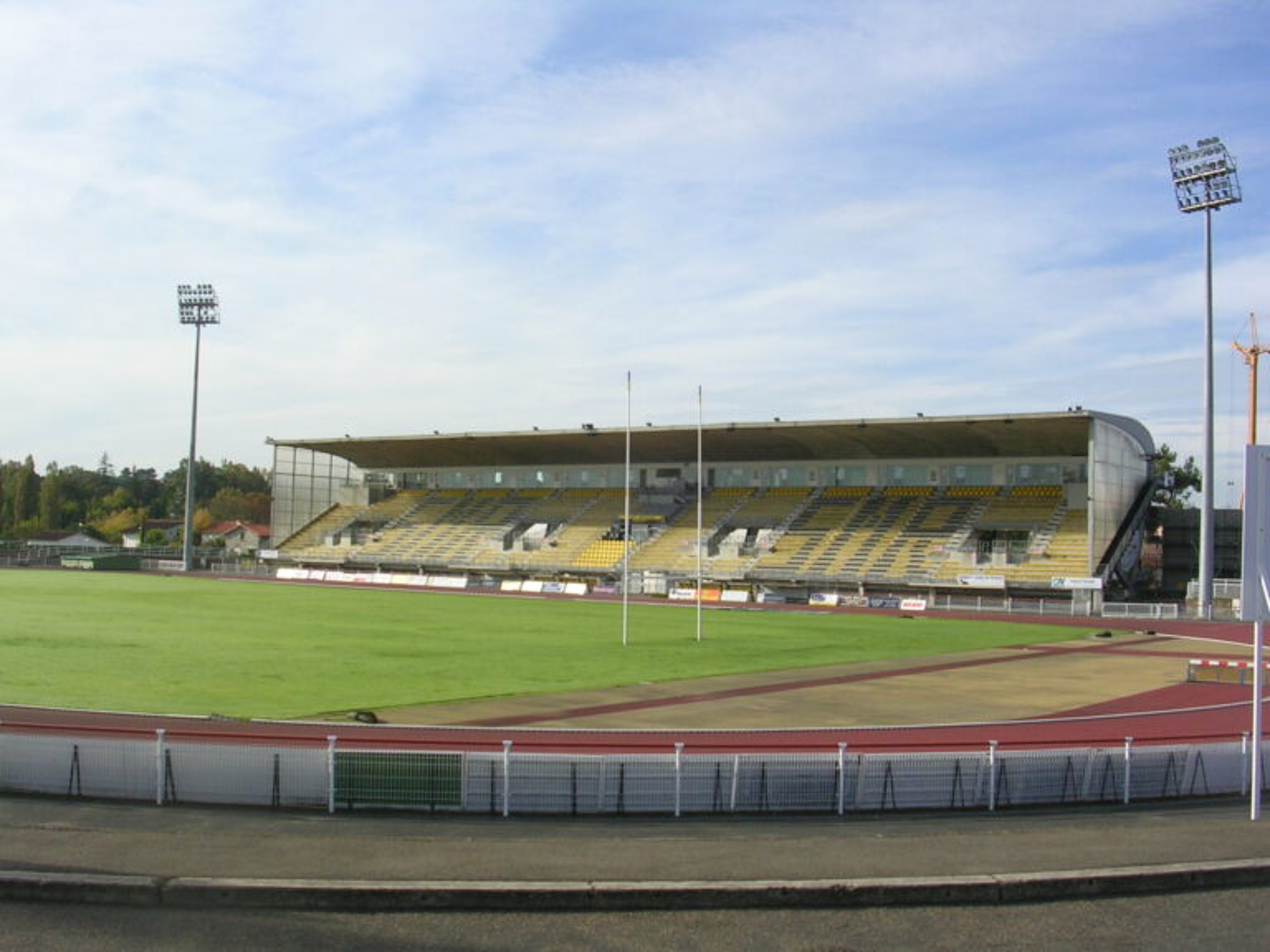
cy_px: 476
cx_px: 635
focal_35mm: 38
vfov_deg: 37.7
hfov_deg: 49.0
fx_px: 1394
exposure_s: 1/341
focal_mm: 5.8
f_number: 5.6
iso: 71
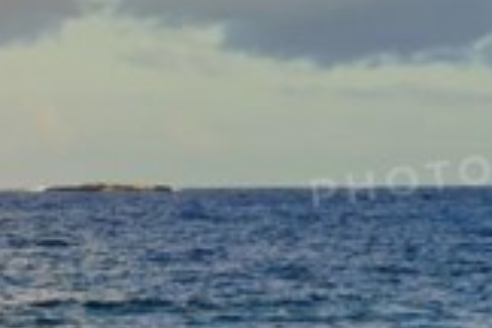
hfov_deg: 6.6
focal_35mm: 297
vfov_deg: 4.6
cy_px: -105
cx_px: 1203
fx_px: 4059
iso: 100
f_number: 9
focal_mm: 40
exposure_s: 1/160
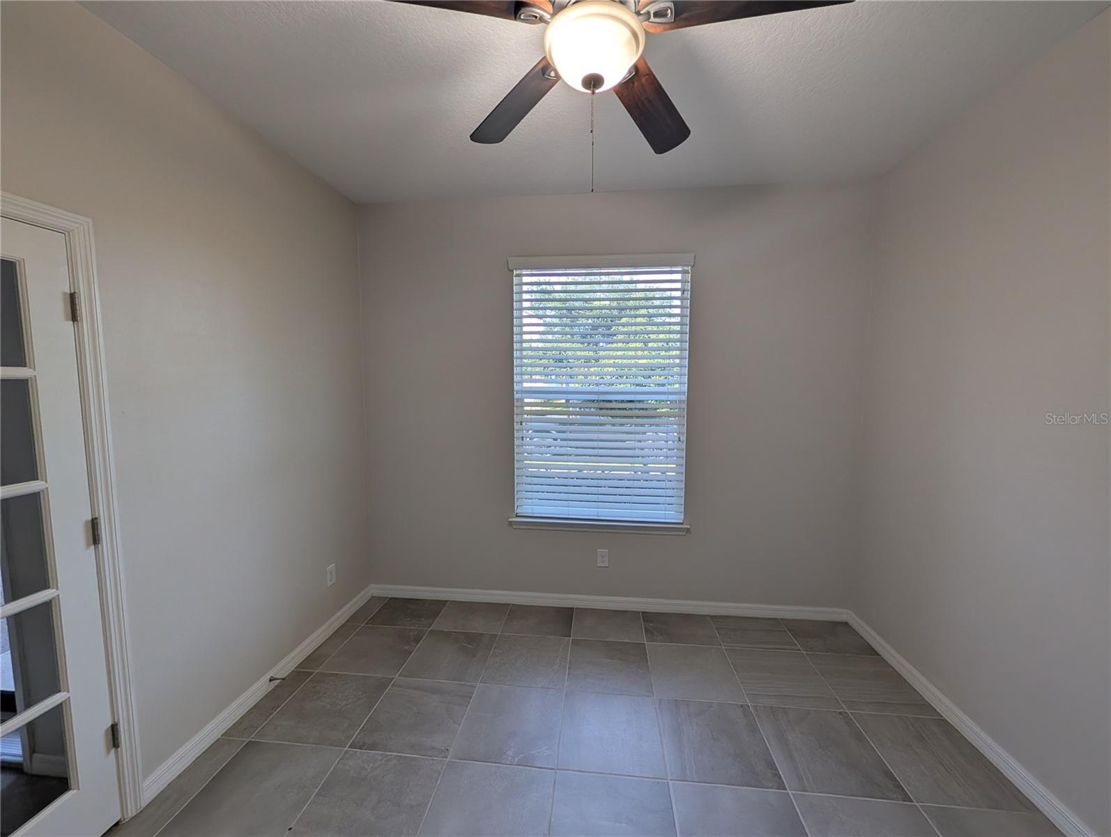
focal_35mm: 12
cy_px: 418
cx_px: 556
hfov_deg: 110.5
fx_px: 386
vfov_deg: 94.6
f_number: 1.7
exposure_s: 1/120
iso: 53
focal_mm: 2.02
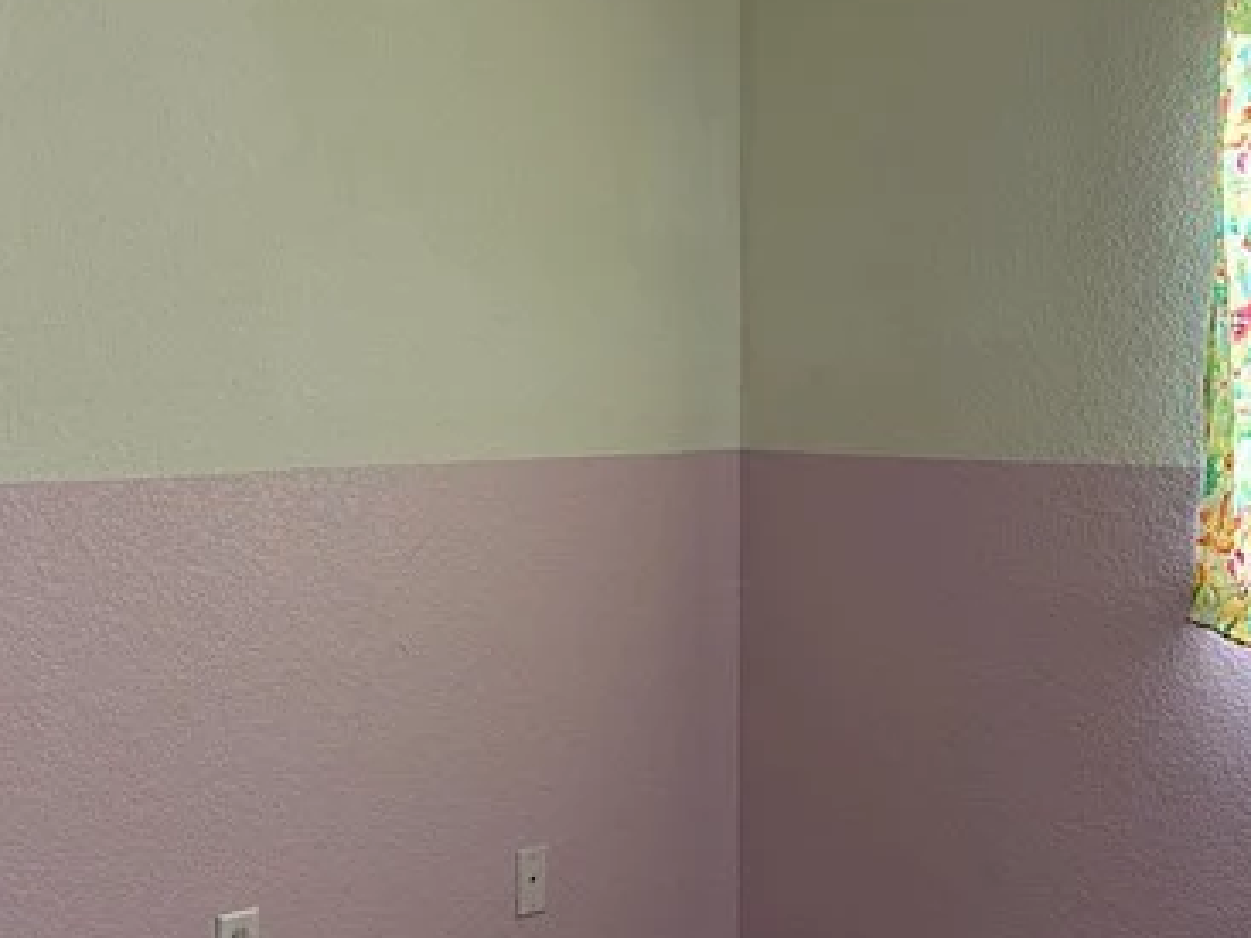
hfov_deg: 28.8
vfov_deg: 21.9
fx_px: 2421
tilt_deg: -2.5
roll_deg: -0.2
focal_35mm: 67
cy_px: 413
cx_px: 804
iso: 160
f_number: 1.78
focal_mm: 6.86
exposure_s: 1/120
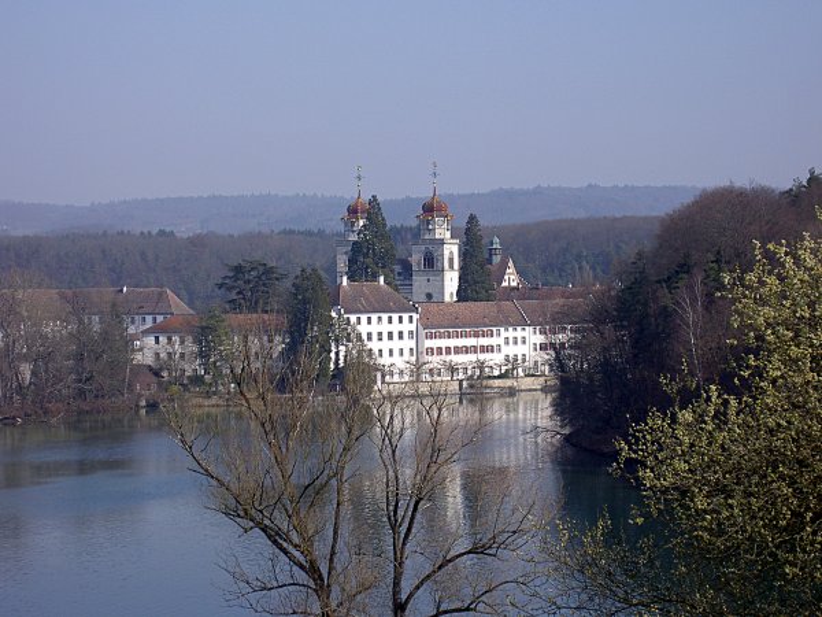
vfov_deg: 14.5
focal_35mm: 102
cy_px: 308
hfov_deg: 19.3
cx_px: 411
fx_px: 2422
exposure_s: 1/400
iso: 50
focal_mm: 16.8
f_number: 4.9
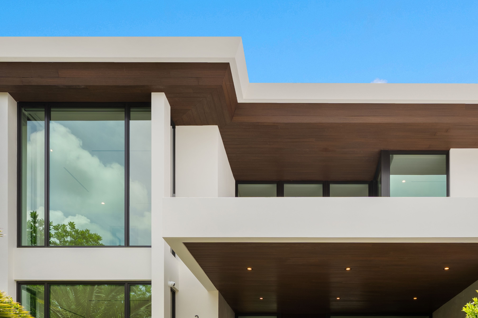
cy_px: 295
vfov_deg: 37.0
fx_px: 438
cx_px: 311
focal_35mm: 33
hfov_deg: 56.2
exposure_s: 1/100
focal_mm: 17
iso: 100
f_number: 11
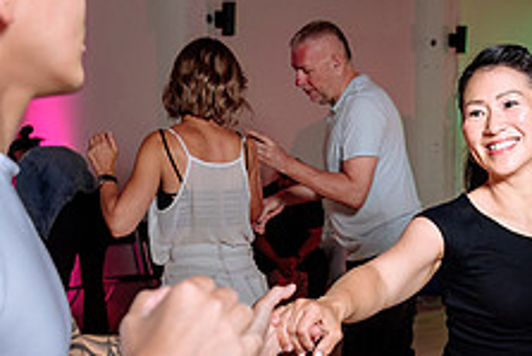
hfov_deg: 26.0
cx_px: 291
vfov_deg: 17.5
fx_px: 1153
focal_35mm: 78
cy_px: 238
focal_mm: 30
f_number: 3.5
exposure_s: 1/125
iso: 800
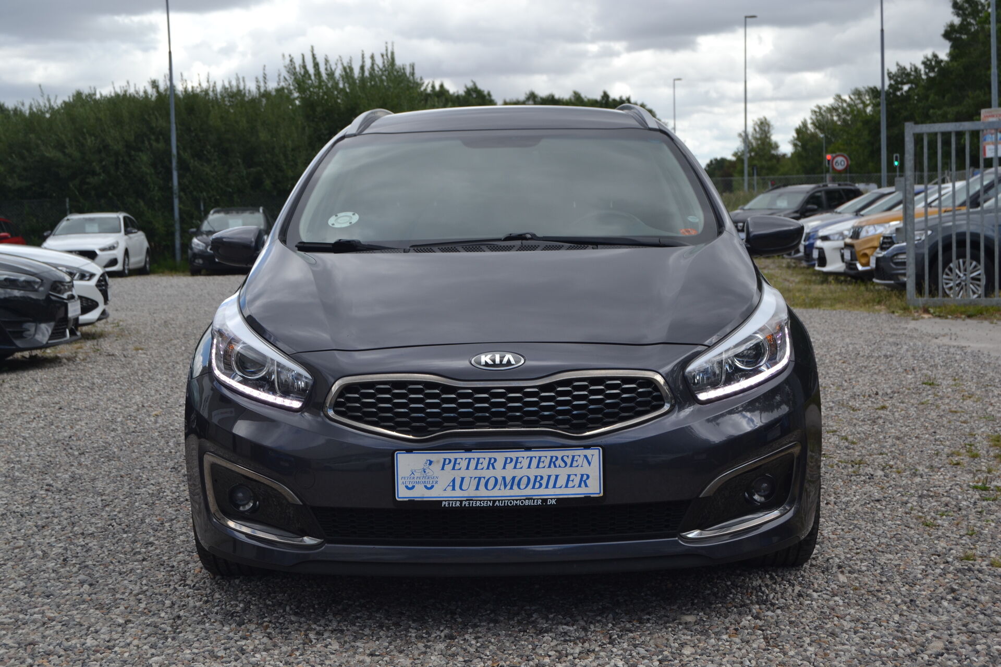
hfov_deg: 37.9
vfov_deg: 25.8
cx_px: 500
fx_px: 1460
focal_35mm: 52
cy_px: 334
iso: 100
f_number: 7.1
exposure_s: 1/200
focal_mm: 35
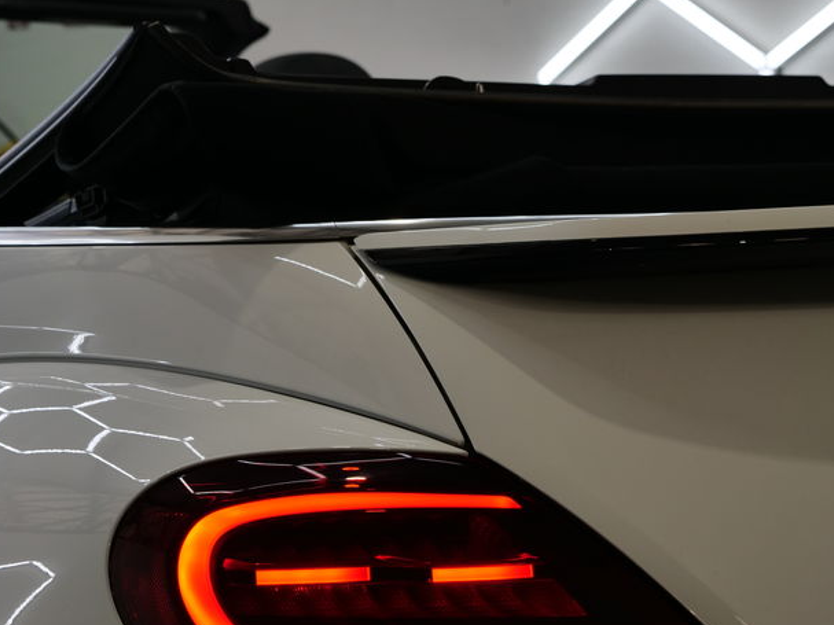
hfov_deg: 17.6
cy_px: 346
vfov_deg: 13.2
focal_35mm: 112
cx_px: 386
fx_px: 2698
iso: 200
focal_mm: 34
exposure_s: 1/100
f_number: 3.9
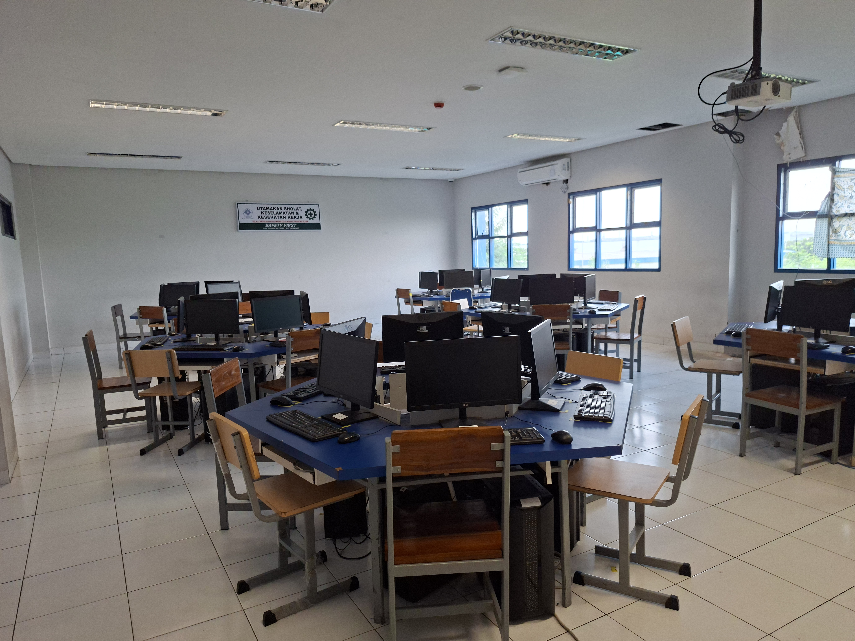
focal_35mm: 23
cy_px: 320
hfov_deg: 73.9
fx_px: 568
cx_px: 428
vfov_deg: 58.9
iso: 125
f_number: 1.8
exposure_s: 1/100
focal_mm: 5.54
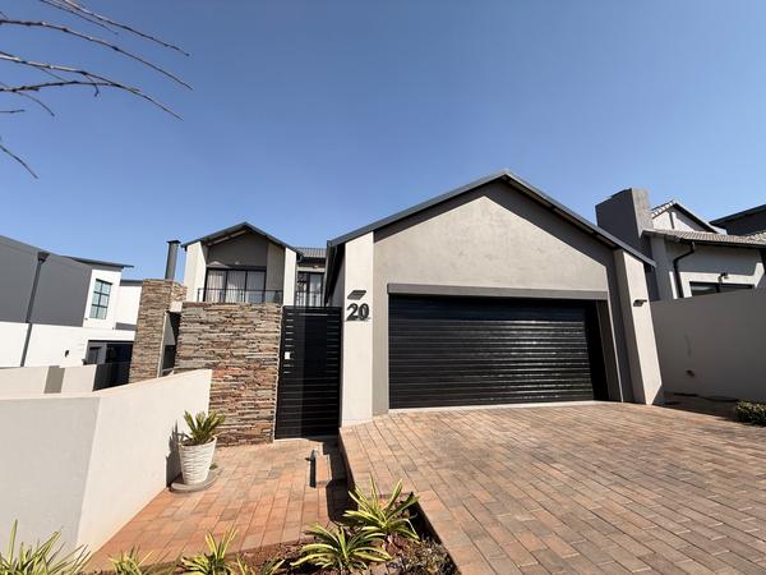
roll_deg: -0.4
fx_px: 310
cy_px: 288
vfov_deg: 85.7
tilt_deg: +11.0
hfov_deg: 102.1
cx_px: 383
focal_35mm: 14
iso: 50
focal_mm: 2.22
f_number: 2.2
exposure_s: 1/1235
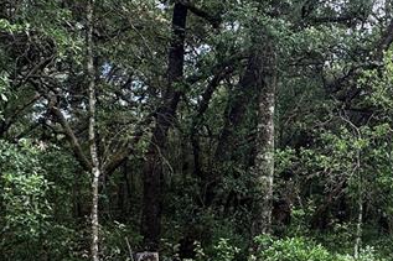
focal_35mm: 47
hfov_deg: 37.5
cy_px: 174
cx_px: 392
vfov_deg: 28.4
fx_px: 513
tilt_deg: +3.9
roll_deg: -1.5
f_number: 2.2
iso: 40
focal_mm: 2.22
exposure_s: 1/111
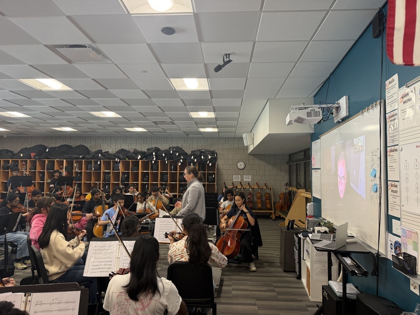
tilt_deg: +2.9
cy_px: 158
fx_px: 291
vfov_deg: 56.8
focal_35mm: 24
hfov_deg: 71.6
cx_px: 210
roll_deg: +0.0
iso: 160
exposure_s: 1/100
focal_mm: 6.76
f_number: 1.78
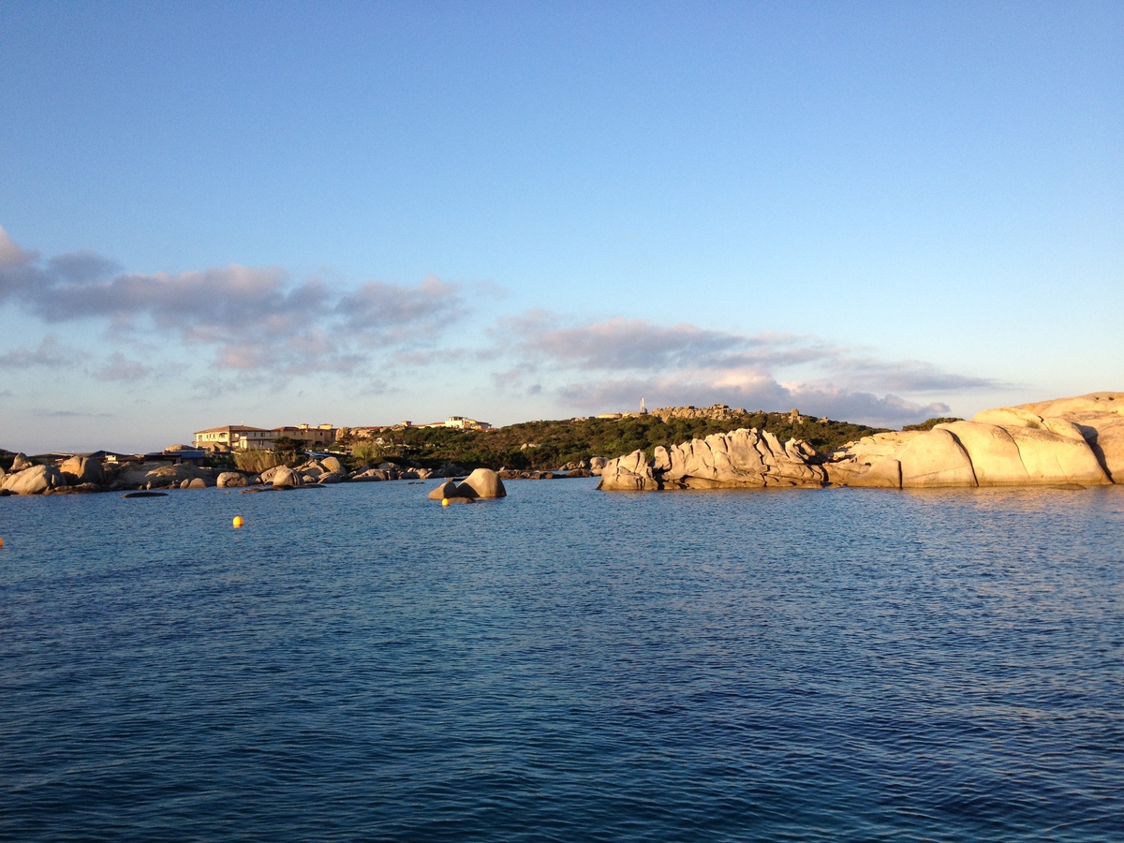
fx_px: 1136
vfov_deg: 40.7
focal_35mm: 35
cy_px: 422
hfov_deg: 52.6
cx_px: 562
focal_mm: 4.28
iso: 64
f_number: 2.4
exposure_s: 1/726
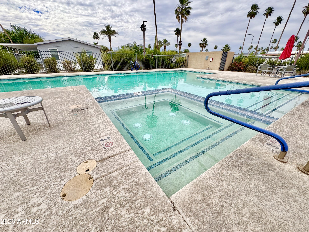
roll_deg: +0.2
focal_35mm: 14
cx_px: 154
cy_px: 116
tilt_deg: -23.7
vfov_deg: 85.7
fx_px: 125
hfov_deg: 102.1
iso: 40
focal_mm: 2.22
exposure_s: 1/2146
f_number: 2.2
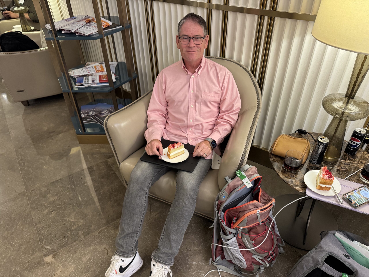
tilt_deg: -36.4
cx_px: 184
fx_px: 256
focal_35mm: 24
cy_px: 138
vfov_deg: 56.8
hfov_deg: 71.6
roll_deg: +2.1
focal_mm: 6.76
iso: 320
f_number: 1.78
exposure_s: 1/50
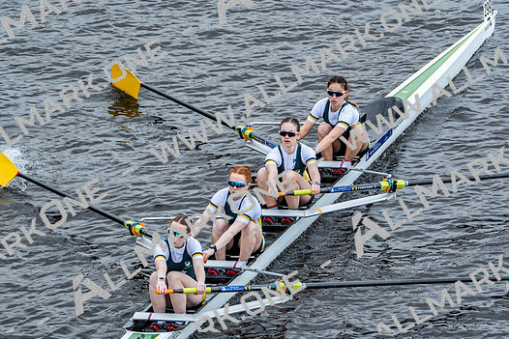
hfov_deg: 5.8
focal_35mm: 354
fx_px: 5006
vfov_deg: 3.9
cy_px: 167
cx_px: 269
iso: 1600
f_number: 6.3
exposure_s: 1/1250
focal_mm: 321
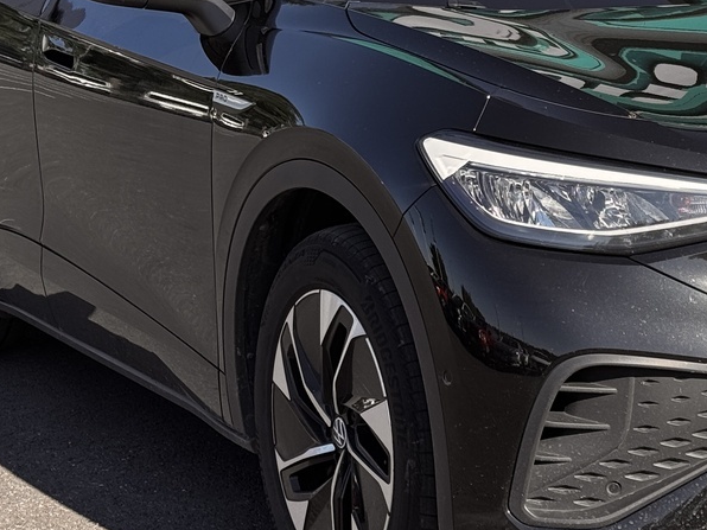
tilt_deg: -4.7
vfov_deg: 12.7
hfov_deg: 16.8
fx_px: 2369
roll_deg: -0.2
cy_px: 81
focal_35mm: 116
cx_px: 580
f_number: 1.78
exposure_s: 1/1339
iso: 64
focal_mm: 6.76
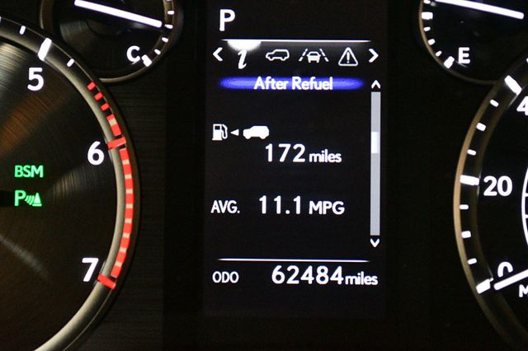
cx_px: 264
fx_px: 1011
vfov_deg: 19.7
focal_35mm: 69
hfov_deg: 29.3
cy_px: 176
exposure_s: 1/60
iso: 10000
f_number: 5.3
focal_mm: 46
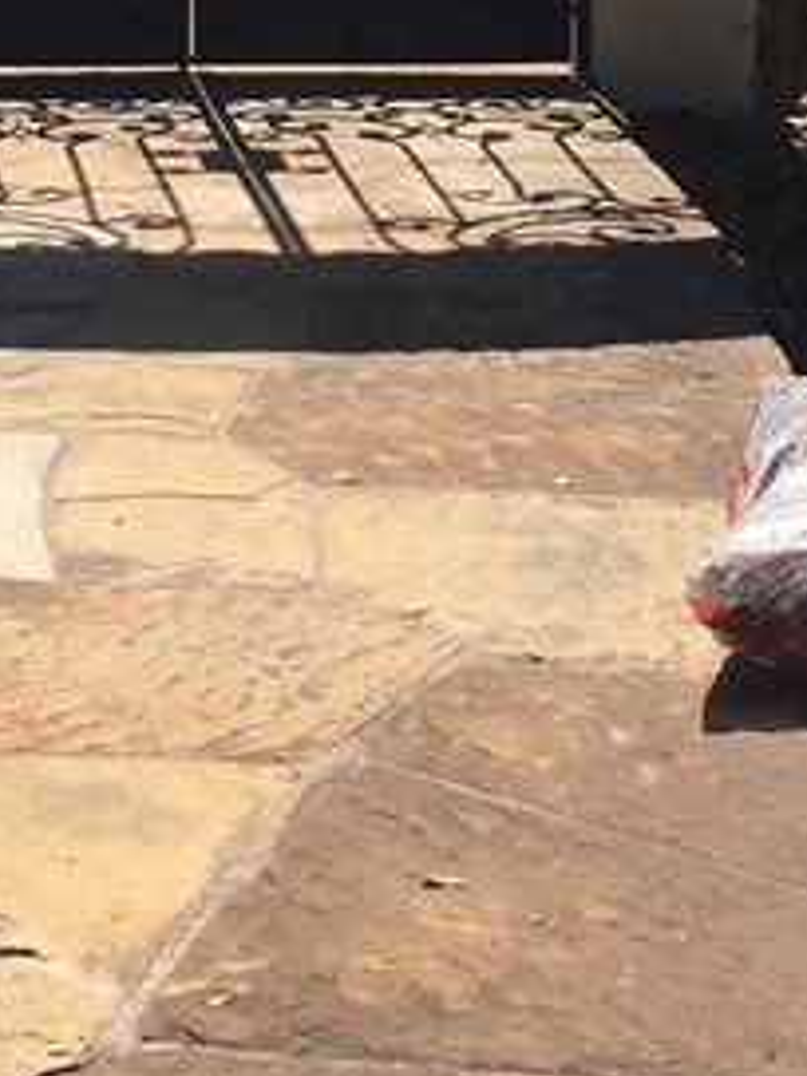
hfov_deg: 13.5
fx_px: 3388
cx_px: 174
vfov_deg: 17.1
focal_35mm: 109
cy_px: -293
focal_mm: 4.15
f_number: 2.2
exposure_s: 1/1261
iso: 25
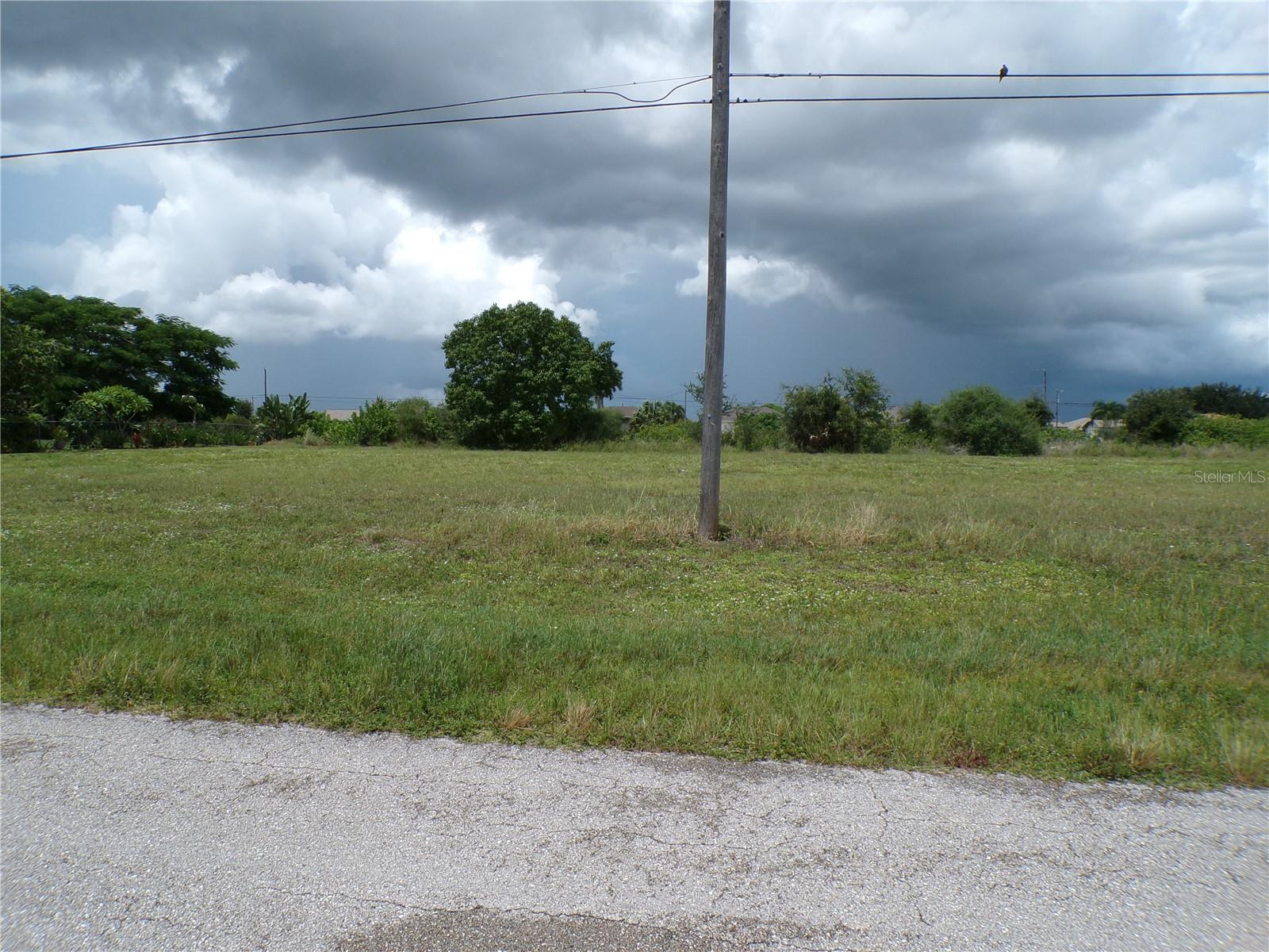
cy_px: 476
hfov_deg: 71.6
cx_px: 634
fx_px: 880
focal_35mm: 24
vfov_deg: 56.8
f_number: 5.8
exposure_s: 1/750
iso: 100
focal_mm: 4.3
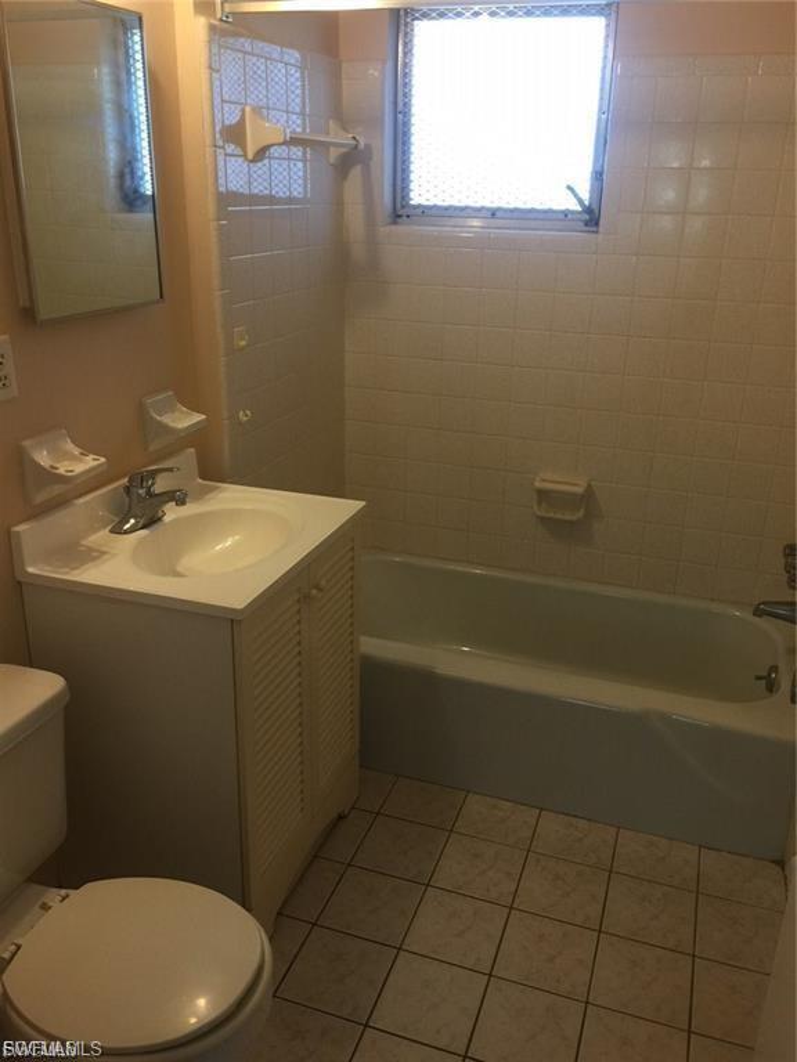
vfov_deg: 61.7
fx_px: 890
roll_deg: -2.2
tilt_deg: -21.1
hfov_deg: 48.2
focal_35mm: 29
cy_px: 531
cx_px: 398
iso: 32
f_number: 2.2
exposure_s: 1/15
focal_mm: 4.15
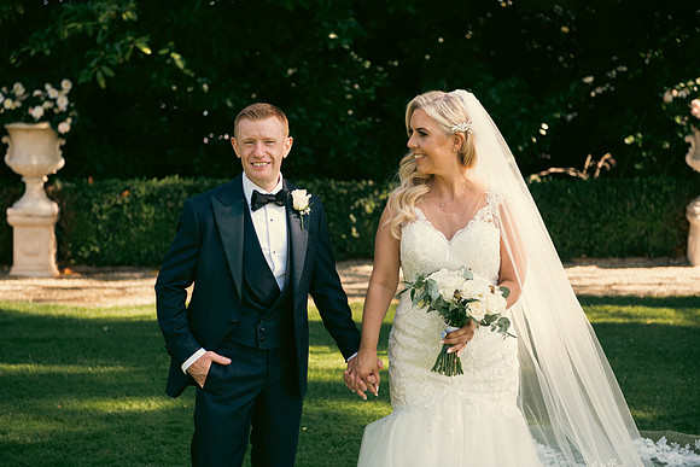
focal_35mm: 66
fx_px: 1284
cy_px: 234
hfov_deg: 30.5
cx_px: 350
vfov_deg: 20.6
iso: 200
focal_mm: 66
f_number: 3.5
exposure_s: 1/400
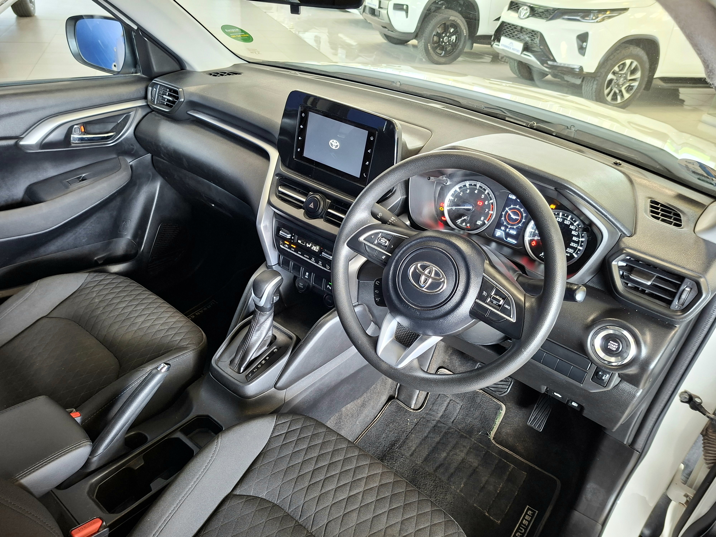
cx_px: 358
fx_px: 476
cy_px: 268
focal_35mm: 23
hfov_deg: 73.9
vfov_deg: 58.9
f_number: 1.8
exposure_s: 1/33
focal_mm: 5.54
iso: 250
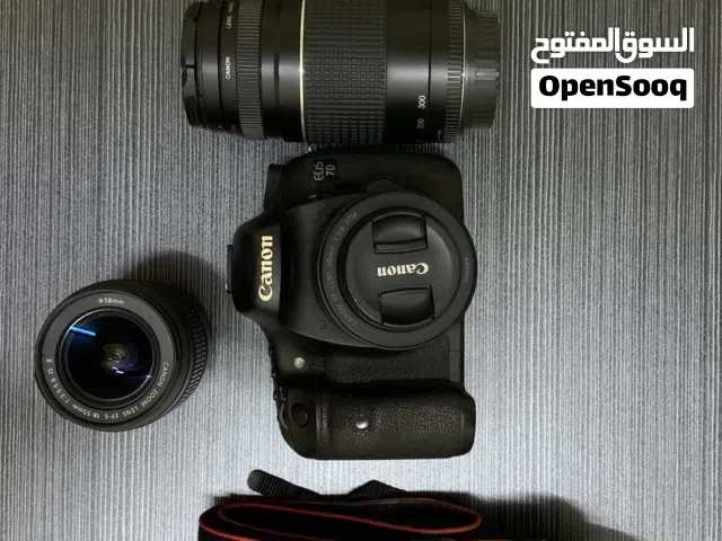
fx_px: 542
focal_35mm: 26
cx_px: 361
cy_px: 270
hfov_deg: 67.3
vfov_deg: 53.1
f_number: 1.8
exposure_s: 1/25
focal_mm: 4.25
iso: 640
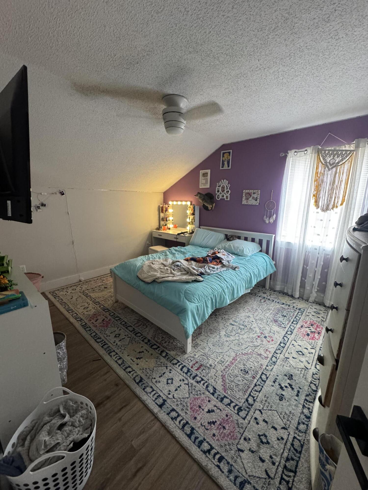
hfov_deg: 85.7
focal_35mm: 14
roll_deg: -0.8
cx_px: 184
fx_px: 198
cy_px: 245
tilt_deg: -12.4
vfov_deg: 102.1
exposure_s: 1/60
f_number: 2.2
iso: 640
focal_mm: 2.22
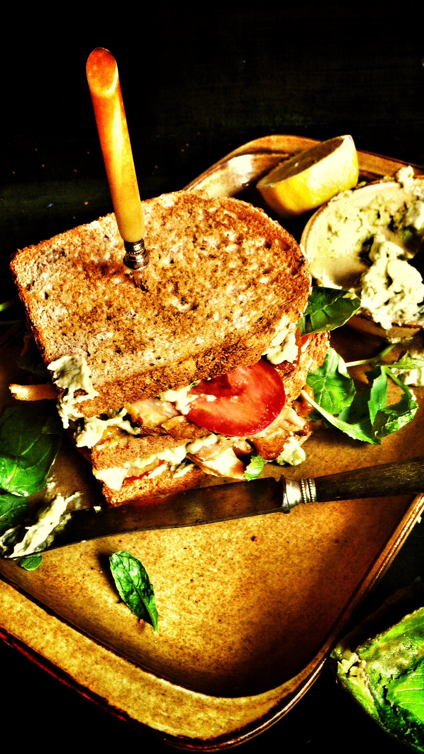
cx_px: 245
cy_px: 376
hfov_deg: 30.4
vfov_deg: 51.6
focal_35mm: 39
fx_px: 780
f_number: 2.8
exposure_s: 1/15
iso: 80
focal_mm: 3.85
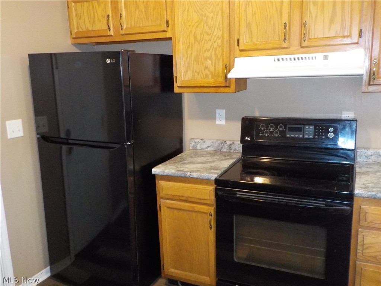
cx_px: 190
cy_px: 143
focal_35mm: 30
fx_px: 330
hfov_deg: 60.0
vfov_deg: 46.8
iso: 800
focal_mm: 4.1
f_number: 3.3
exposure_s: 1/15
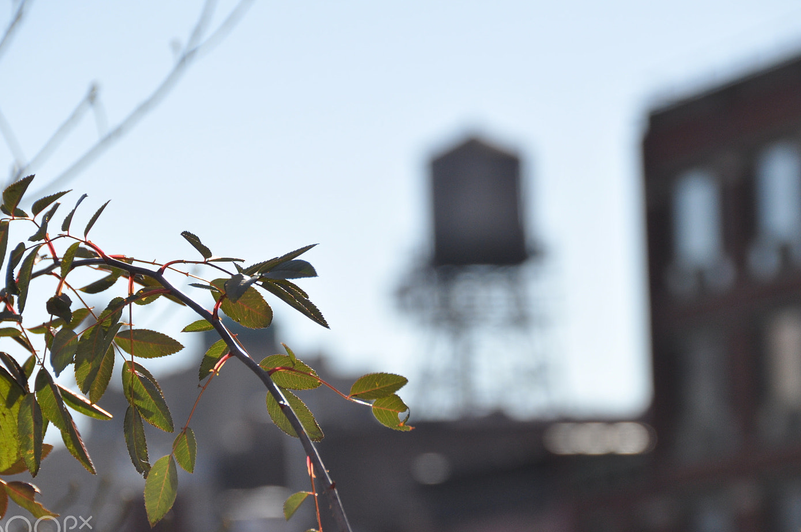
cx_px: 410
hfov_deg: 8.0
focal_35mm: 259
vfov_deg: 5.3
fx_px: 5755
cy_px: 298
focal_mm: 150
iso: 400
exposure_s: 1/1000
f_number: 9
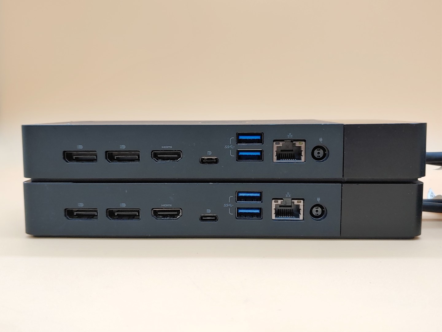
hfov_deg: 55.4
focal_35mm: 33
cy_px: 166
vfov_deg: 42.9
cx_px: 221
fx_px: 421
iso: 50
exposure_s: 1/61
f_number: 1.8
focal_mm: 4.36
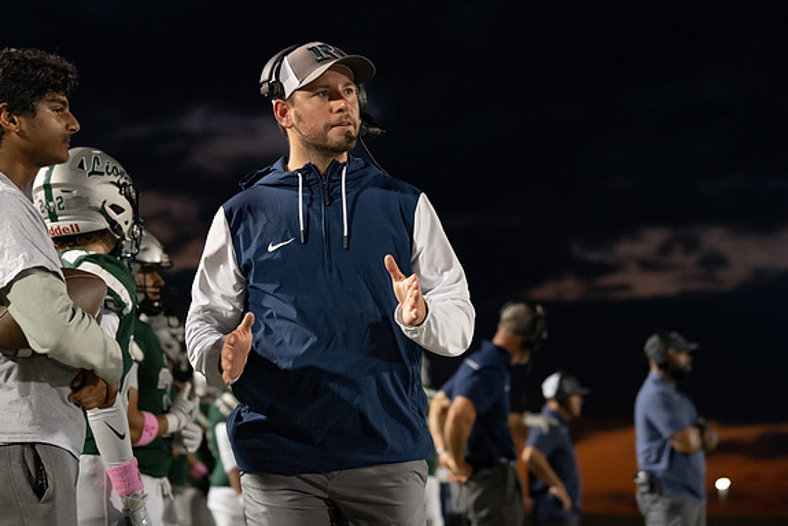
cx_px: 398
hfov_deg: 20.0
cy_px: 192
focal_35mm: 102
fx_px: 2233
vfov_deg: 13.4
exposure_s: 1/320
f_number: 2.8
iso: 1000
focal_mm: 70
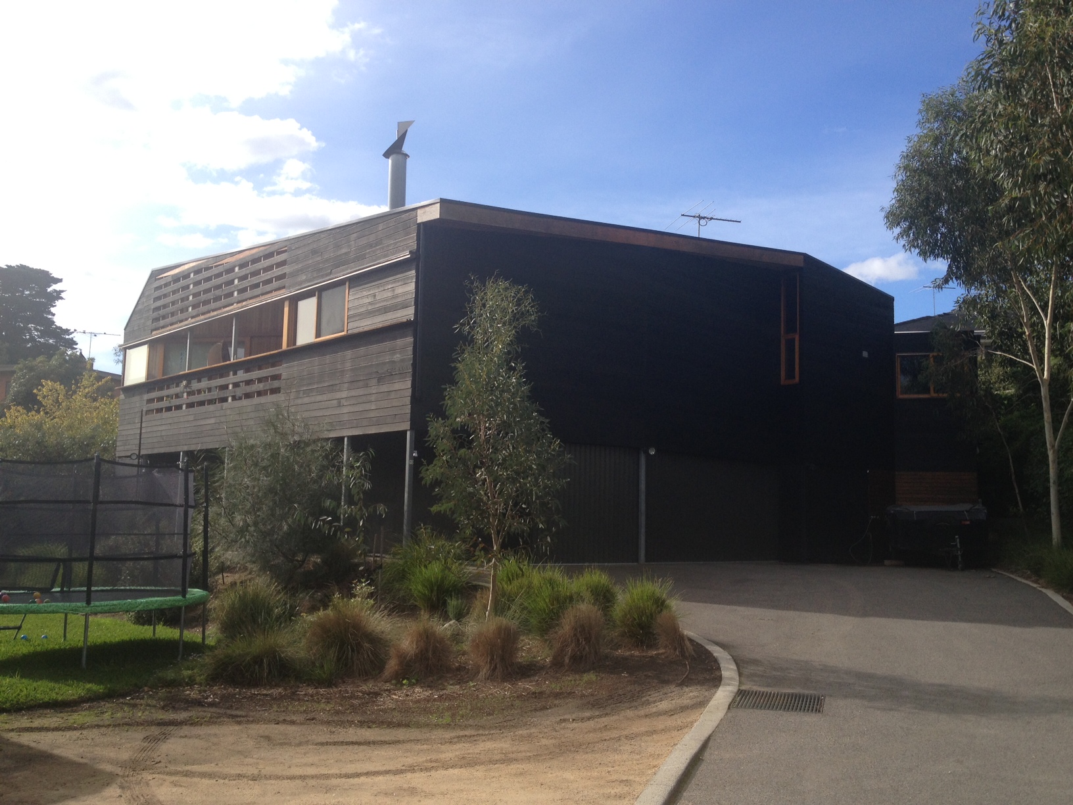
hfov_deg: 52.6
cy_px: 402
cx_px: 536
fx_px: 1085
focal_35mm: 35
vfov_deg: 40.7
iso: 50
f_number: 2.4
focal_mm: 4.28
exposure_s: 1/1151
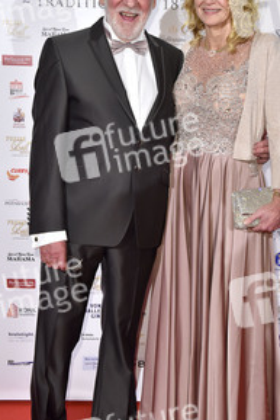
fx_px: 886
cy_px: 221
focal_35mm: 76
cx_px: 171
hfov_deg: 17.9
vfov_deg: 26.6
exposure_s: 1/125
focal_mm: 55
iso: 2500
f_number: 5.6
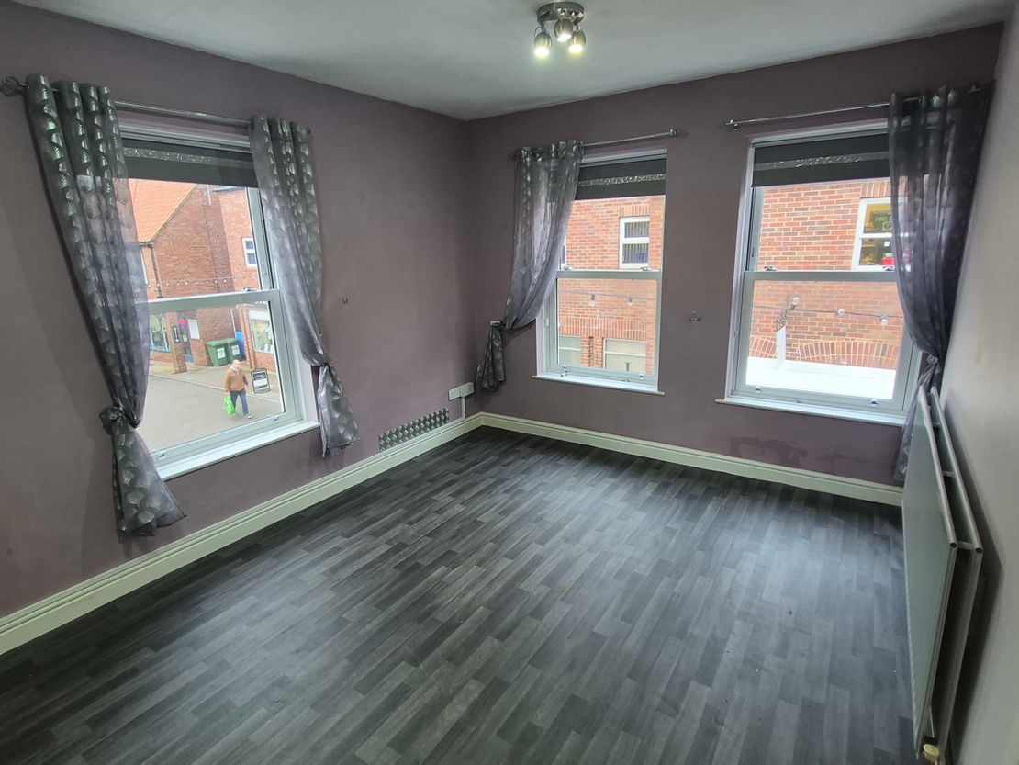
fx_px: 383
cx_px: 510
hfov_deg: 106.2
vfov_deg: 89.9
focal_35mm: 13
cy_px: 382
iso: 125
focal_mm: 1.74
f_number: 2.2
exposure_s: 1/50
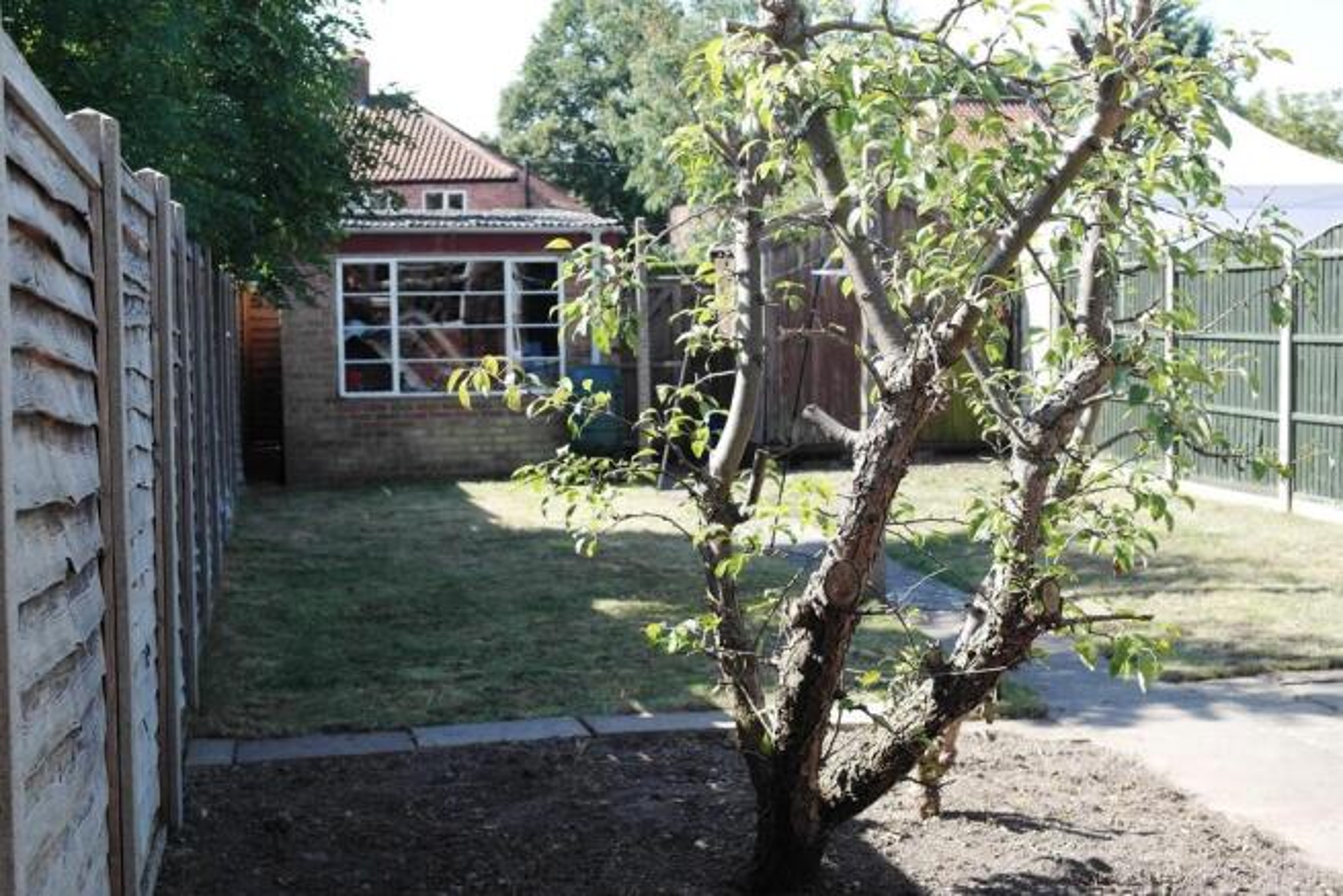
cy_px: 448
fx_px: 2164
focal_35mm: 58
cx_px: 672
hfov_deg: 34.5
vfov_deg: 23.4
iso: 100
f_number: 5.6
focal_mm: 38
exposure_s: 1/160
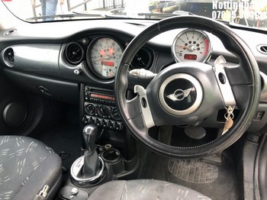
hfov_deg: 63.5
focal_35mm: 28
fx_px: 216
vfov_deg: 49.7
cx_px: 134
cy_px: 100
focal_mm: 4
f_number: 1.8
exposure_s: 1/17
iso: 80
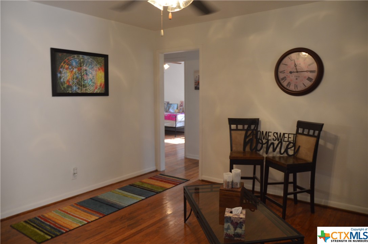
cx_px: 184
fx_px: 276
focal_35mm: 27
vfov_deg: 47.8
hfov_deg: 67.4
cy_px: 122
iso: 400
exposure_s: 1/40
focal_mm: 18
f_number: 3.5
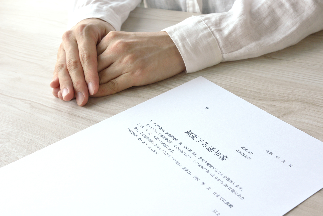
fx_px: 449
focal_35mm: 50
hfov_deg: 39.6
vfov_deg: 27.0
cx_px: 162
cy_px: 108
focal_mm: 50
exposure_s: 1/60
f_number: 13
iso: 640
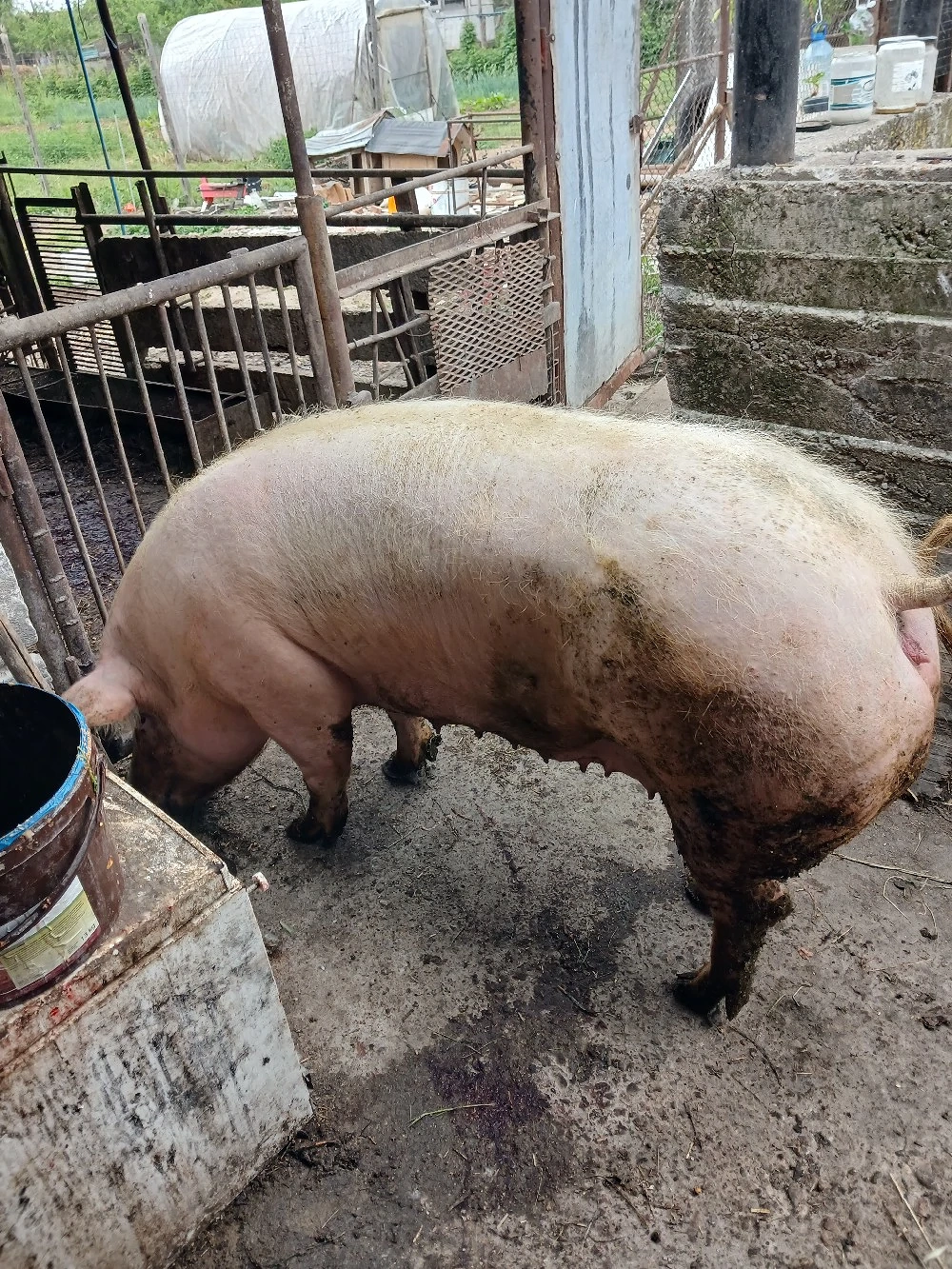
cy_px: 634
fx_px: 990
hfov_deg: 51.4
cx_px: 476
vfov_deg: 65.3
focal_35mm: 27
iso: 25
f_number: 1.8
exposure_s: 1/50.3
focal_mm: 3.98
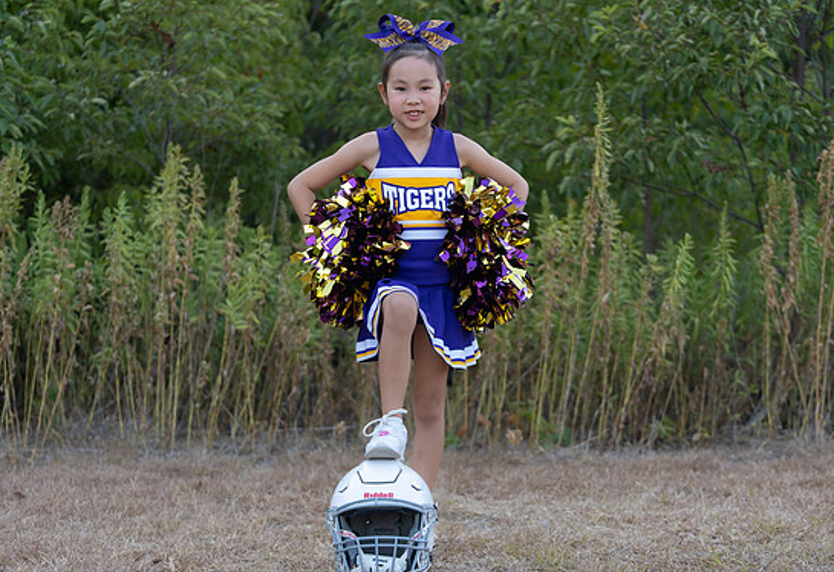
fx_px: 1940
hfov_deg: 24.2
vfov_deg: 16.8
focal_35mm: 83
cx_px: 468
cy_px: 284
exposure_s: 1/320
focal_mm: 70
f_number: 2.8
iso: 200
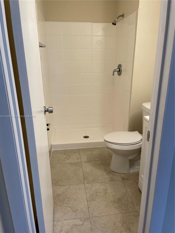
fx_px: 175
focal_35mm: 26
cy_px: 116
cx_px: 88
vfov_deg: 67.3
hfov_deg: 53.1
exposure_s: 1/60
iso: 64
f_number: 1.6
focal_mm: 4.2
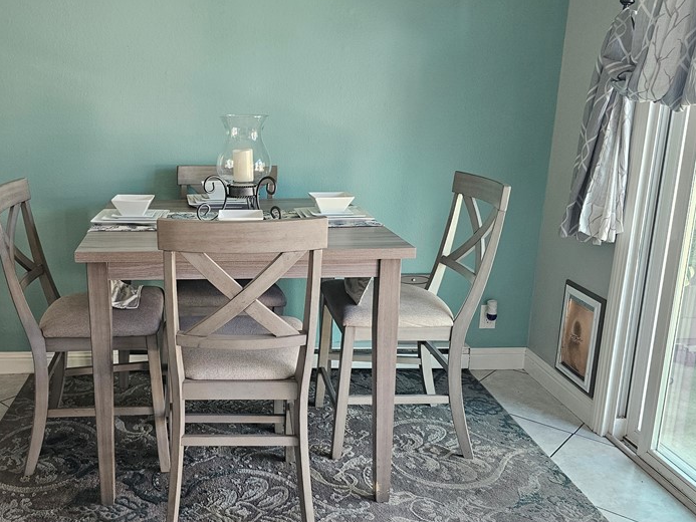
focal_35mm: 34
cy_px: 248
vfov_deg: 41.8
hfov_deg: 52.4
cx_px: 208
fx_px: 684
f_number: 1.7
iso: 320
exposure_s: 1/120
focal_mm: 6.3
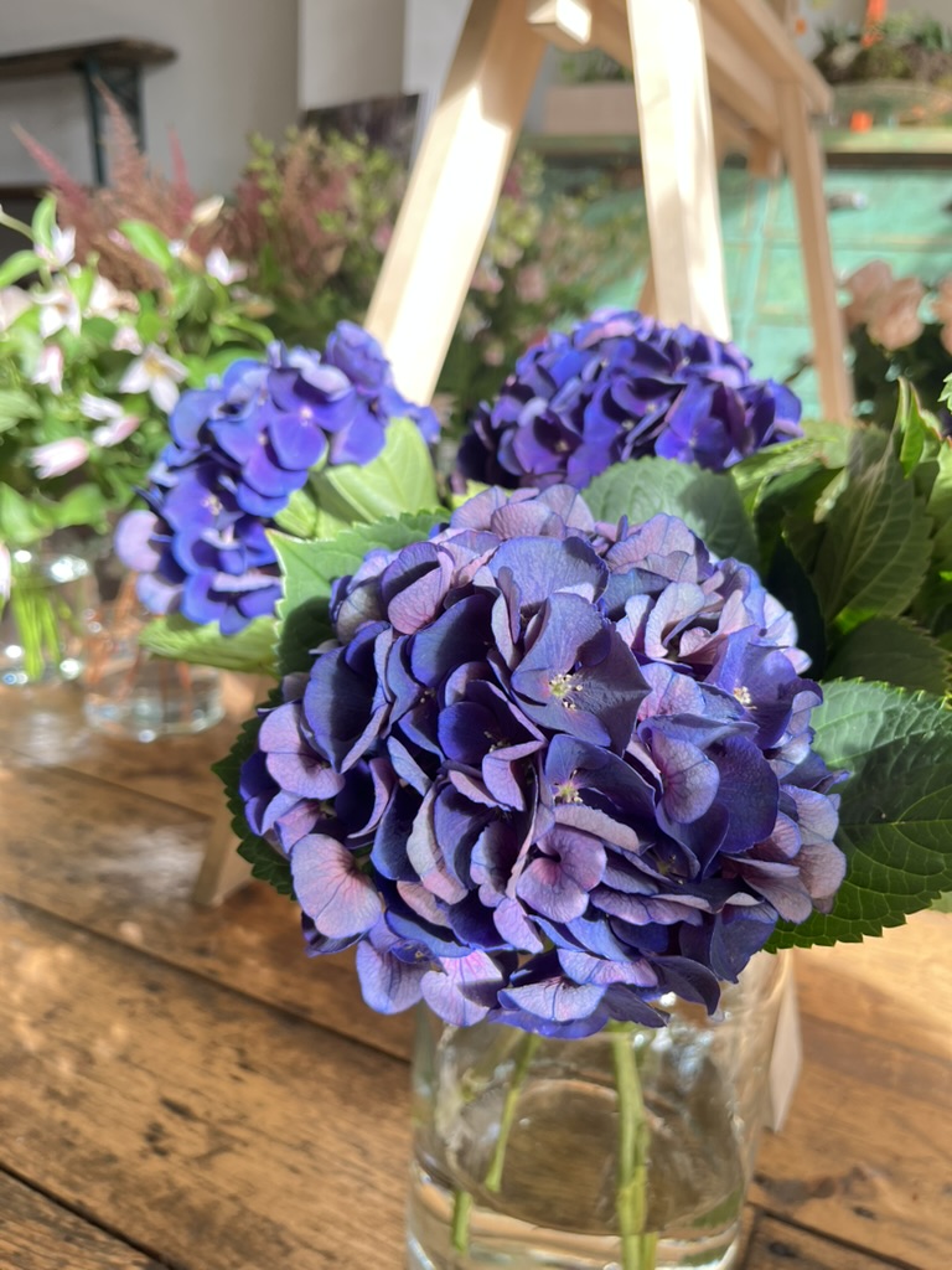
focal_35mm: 26
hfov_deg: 53.1
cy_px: 635
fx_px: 953
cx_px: 476
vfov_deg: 67.3
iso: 64
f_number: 1.6
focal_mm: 5.1
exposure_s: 1/153
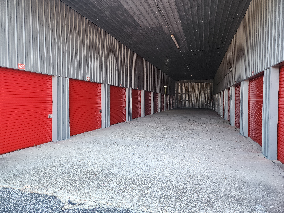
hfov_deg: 73.9
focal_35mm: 23
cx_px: 142
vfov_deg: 58.9
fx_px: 189
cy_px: 106
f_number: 1.8
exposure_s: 1/180
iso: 125
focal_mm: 6.4
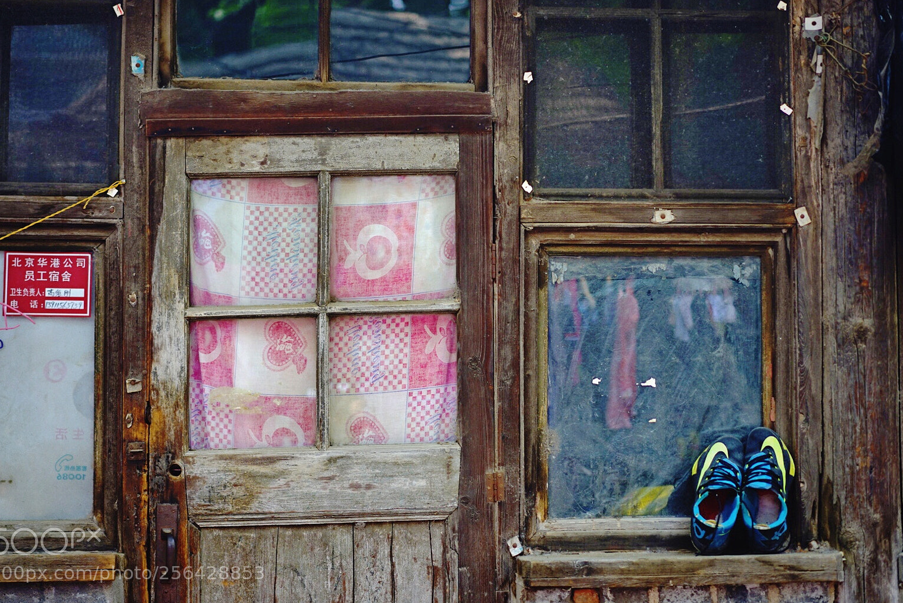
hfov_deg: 34.5
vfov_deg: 23.4
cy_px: 302
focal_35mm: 58
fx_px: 1456
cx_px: 429
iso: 50
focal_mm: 55
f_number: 2.2
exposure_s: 1/125
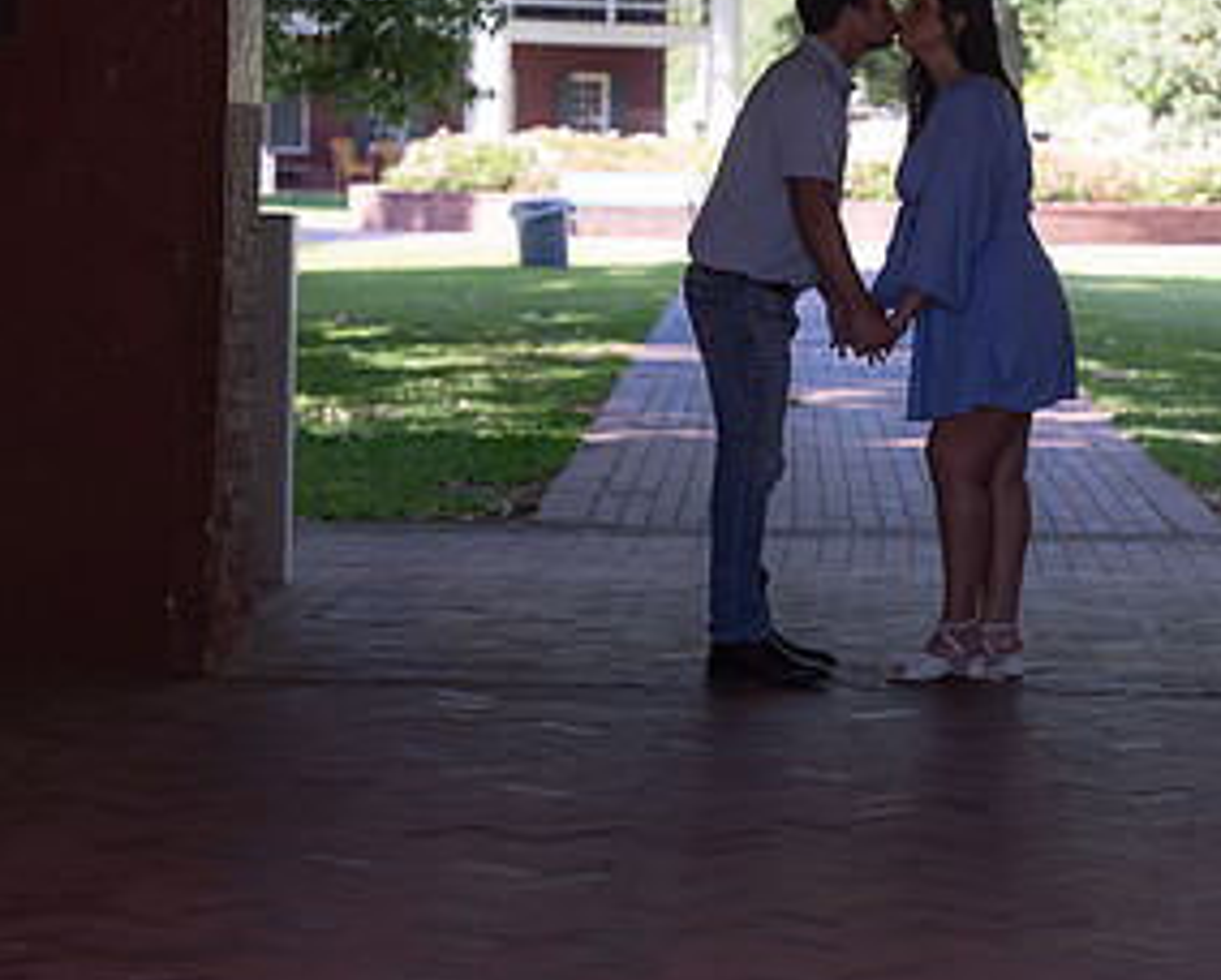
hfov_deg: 14.3
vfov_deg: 11.5
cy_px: 178
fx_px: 4849
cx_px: 963
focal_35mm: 134
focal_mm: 70
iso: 100
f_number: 2.8
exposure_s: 1/250
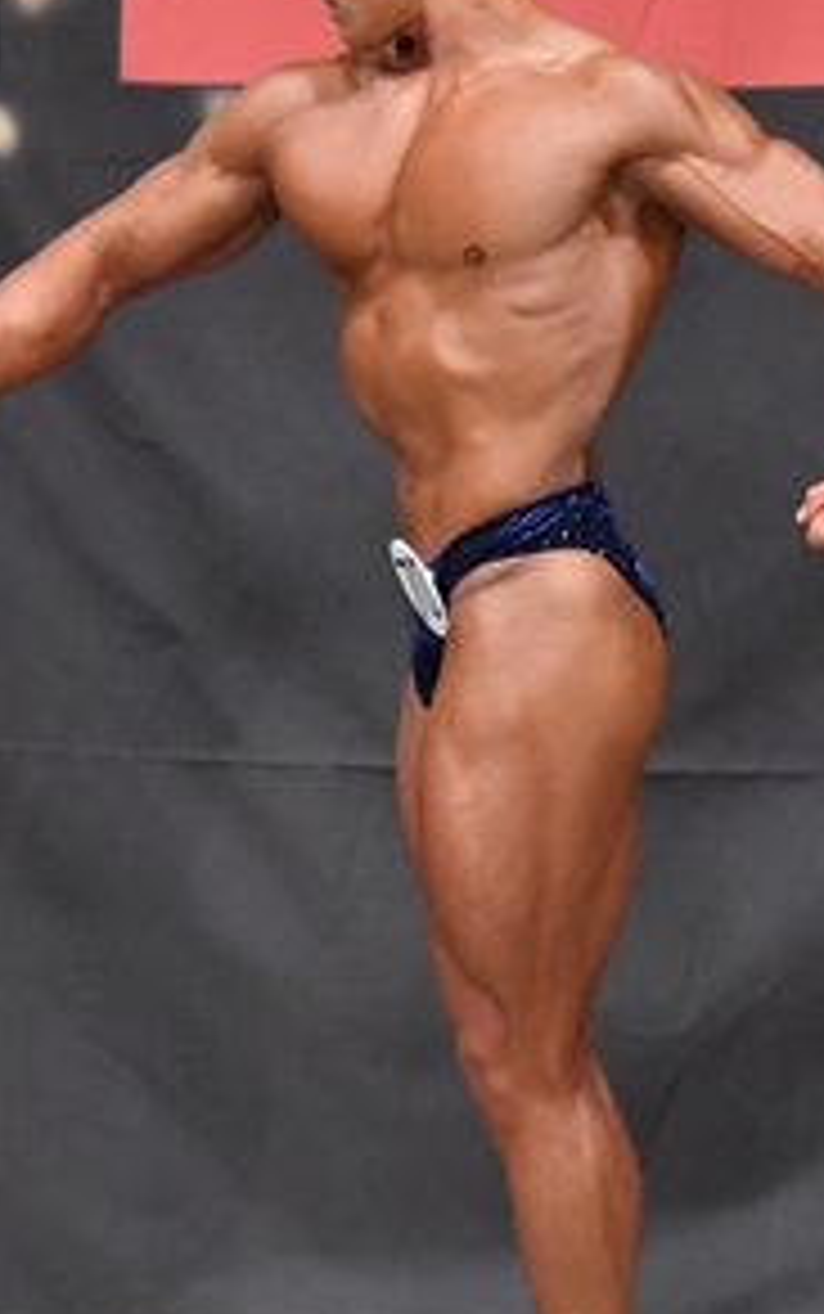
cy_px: 374
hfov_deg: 2.4
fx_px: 19580
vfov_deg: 3.8
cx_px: -97
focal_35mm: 546
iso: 6400
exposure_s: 1/400
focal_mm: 135
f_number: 5.6
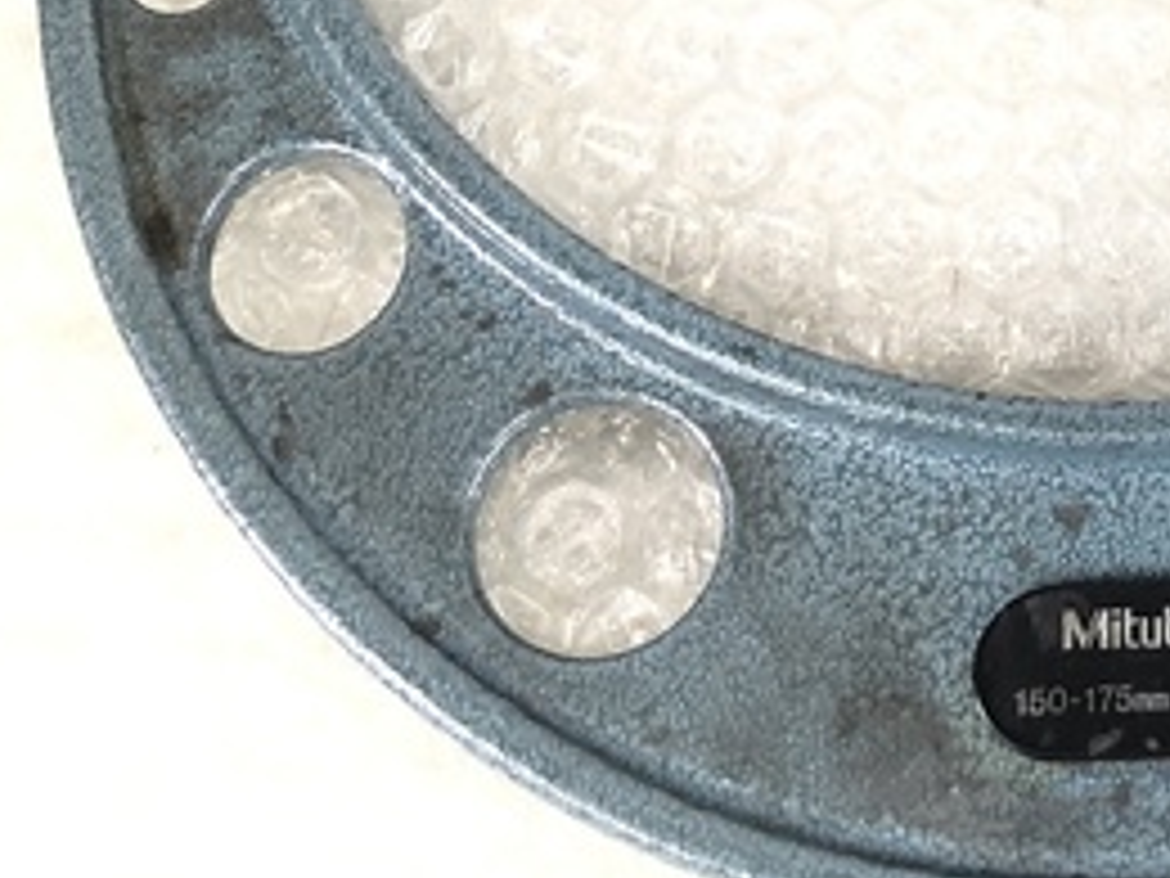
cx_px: 1336
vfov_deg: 20.7
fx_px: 2332
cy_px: 27
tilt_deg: -70.7
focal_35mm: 69
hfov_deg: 25.7
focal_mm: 3.99
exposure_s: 1/15
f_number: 1.8
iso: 50
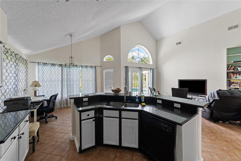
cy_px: 80
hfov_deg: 104.2
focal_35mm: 14
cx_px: 120
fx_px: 94
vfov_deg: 81.2
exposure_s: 1/1.25
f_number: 11
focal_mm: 14
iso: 160
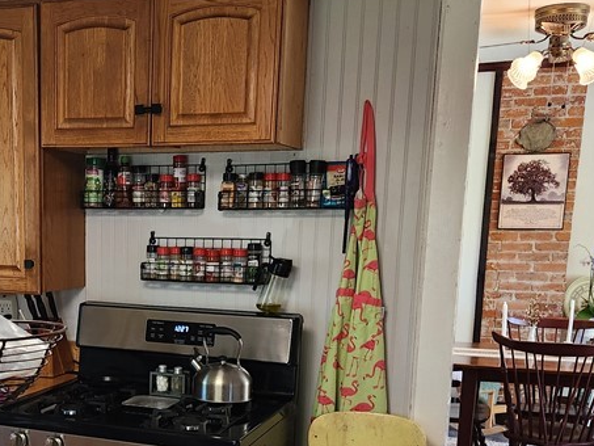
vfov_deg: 27.0
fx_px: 893
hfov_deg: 35.4
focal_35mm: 52
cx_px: 105
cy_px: 404
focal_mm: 5.4
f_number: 1.8
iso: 400
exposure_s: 1/120
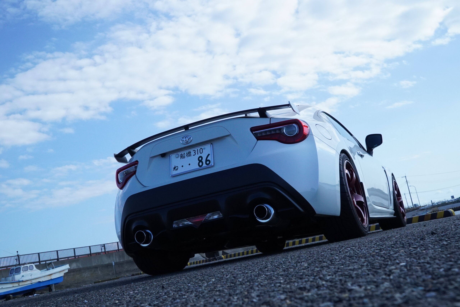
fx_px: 499
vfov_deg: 34.3
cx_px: 230
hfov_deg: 49.5
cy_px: 154
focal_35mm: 39
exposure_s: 1/4000
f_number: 13
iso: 4000
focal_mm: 39
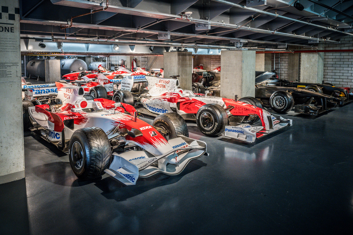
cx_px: 176
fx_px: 260
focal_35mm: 26
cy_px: 118
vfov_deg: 48.7
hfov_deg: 68.4
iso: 800
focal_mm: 26.5
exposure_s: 1/60
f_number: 2.8
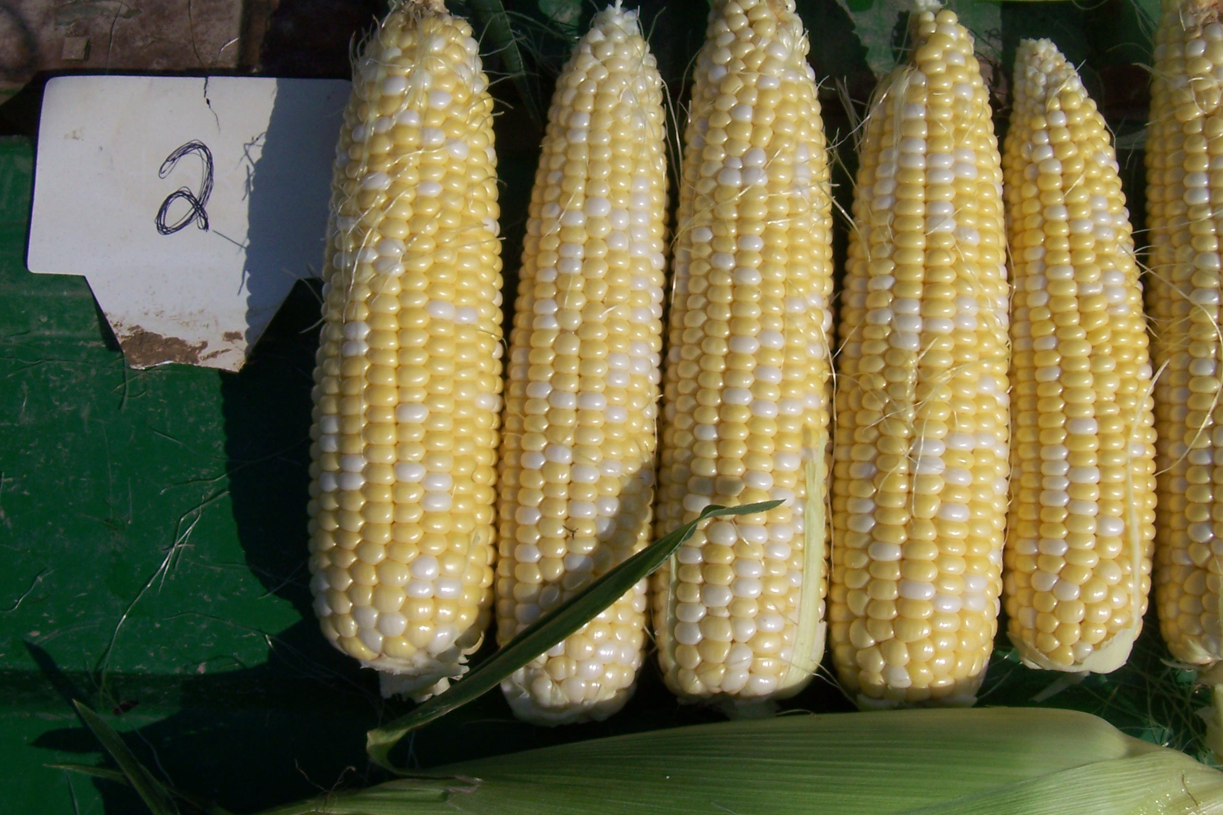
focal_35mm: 51
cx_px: 670
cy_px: 332
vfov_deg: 26.4
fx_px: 1732
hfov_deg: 38.8
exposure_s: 1/640
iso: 64
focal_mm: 6.3
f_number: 7.1
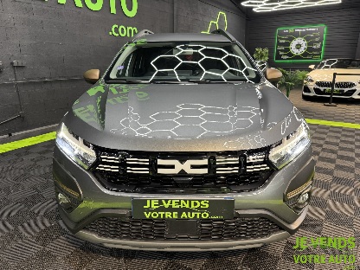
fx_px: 250
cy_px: 135
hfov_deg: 71.6
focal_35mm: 24
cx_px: 180
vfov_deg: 56.8
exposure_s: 1/93
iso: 160
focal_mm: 6.76
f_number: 1.78
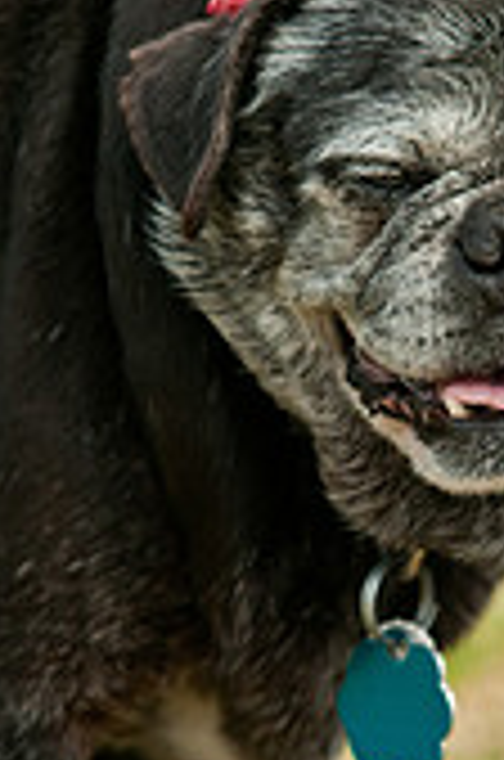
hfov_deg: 2.0
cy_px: 463
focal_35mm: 699
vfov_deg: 3.0
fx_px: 14745
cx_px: 371
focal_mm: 175
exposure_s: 1/500
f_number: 5
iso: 200
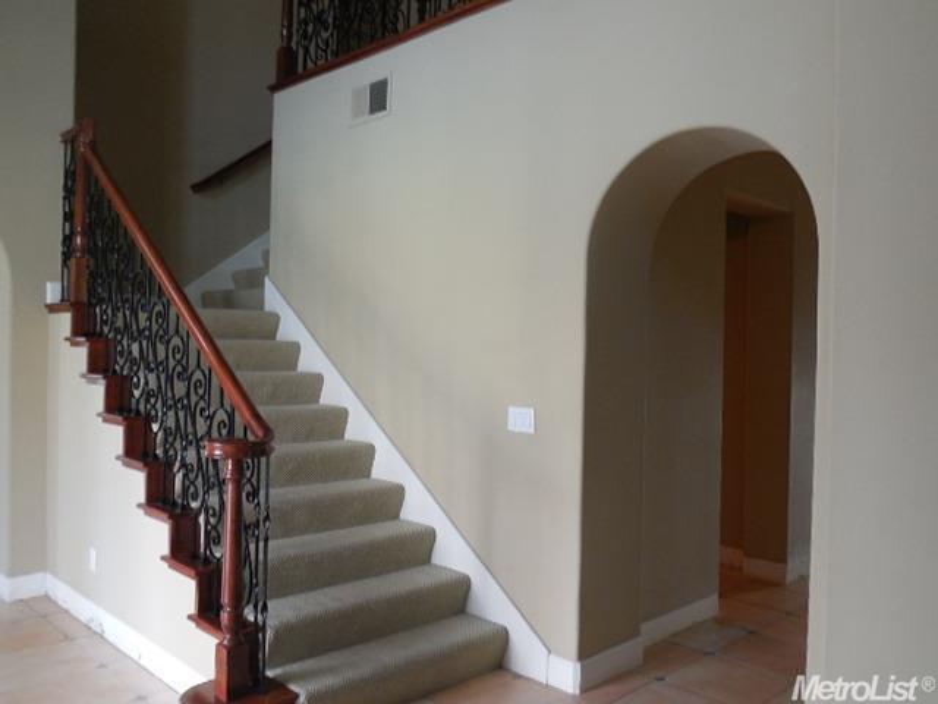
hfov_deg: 60.0
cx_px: 469
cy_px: 352
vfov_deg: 46.8
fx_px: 813
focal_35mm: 30
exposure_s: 1/30
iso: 250
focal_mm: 5.3
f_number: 3.2
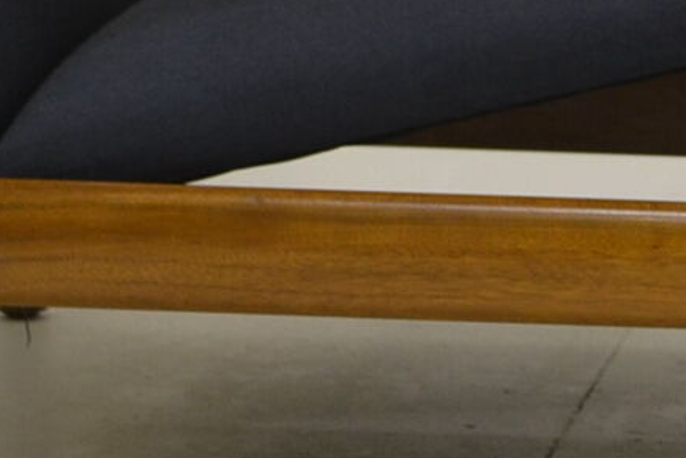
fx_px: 4840
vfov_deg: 5.4
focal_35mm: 254
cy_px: -137
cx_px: 1091
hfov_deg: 7.9
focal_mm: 32
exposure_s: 1/30
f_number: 4.2
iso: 400
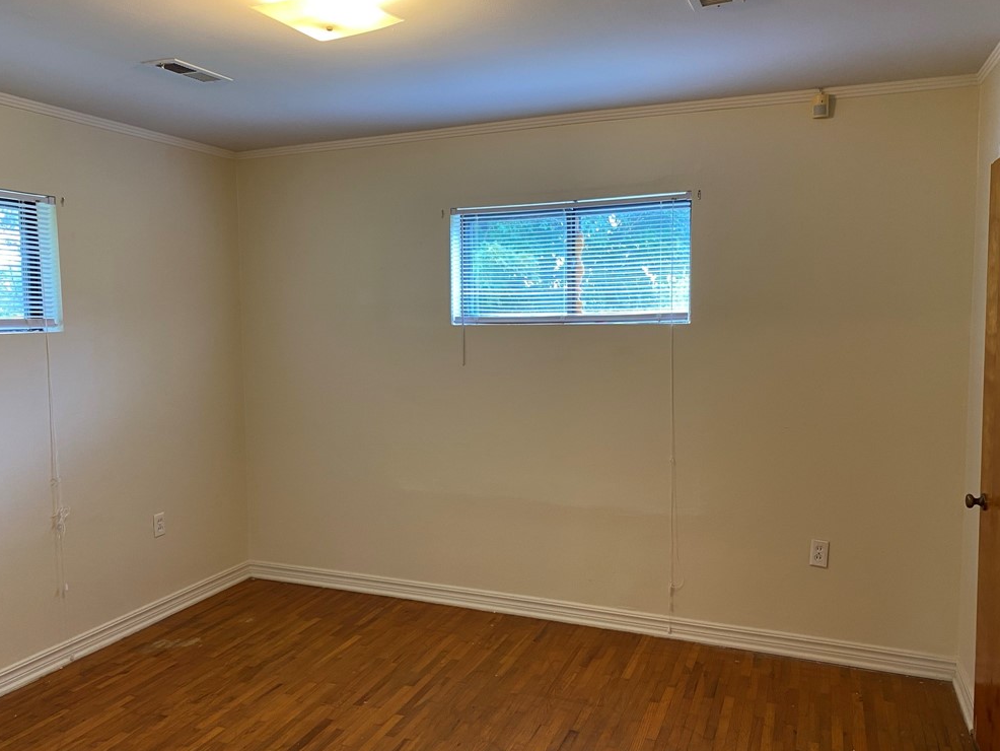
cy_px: 369
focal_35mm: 27
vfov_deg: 51.4
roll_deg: +0.6
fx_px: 780
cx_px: 498
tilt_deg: -4.6
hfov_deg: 65.3
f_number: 1.8
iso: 125
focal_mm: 4.25
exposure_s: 1/60
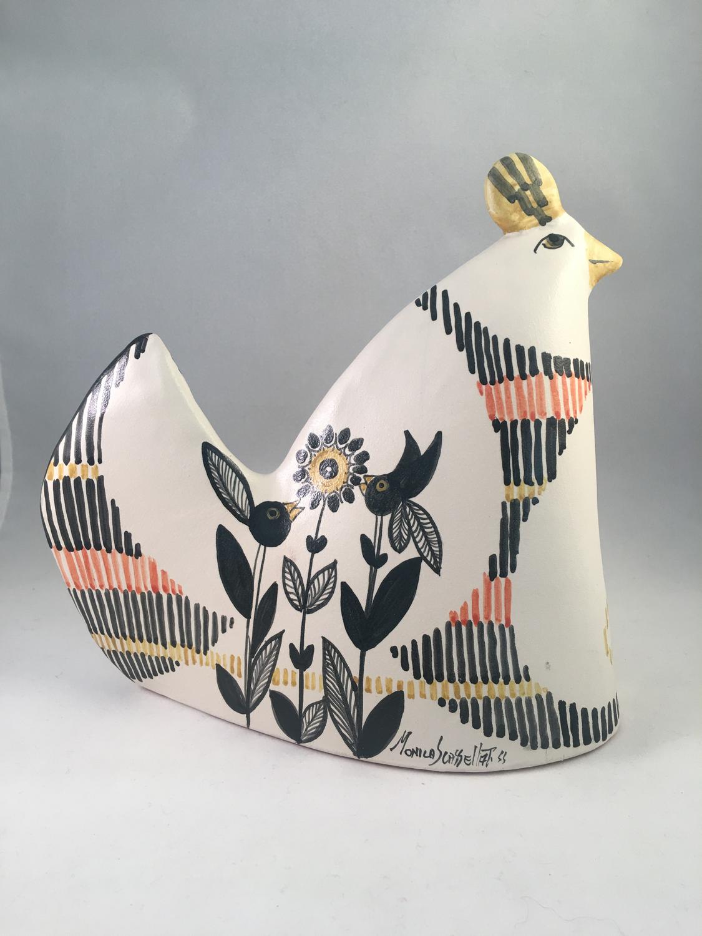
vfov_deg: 61.7
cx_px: 351
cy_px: 468
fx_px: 784
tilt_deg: -13.0
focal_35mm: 29
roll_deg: +0.5
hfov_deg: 48.2
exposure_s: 1/33
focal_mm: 4.15
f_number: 2.2
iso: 25
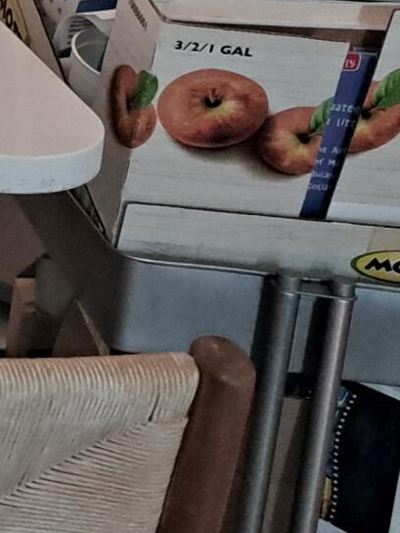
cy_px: -329
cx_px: -911
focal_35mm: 132
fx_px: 2033
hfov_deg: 8.7
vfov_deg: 13.8
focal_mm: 5.23
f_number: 1.8
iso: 400
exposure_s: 1/60
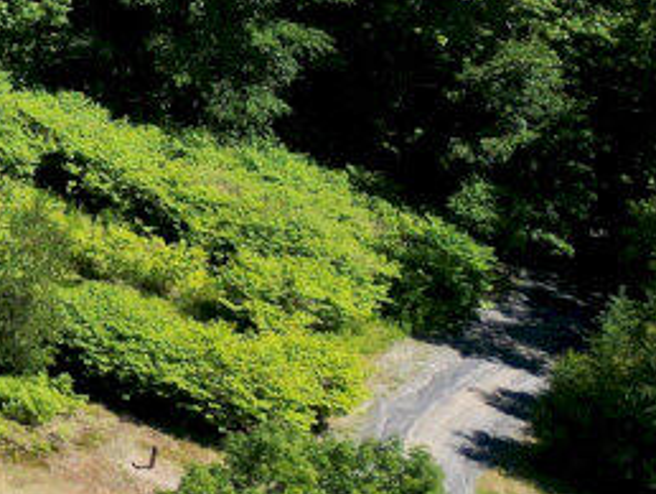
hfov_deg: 12.8
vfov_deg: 11.7
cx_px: -840
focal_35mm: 124
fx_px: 2352
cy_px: -143
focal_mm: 6.72
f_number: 1.7
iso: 140
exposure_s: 1/2500
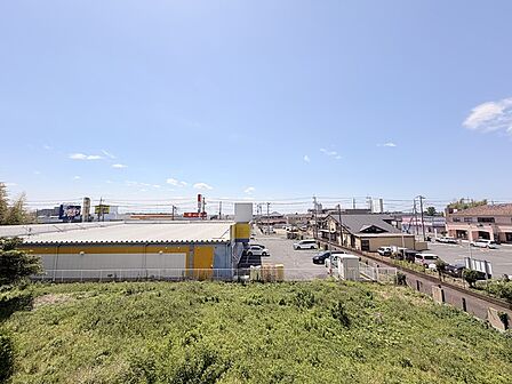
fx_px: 207
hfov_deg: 102.1
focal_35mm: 14
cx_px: 256
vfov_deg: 85.7
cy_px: 192
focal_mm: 2.22
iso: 20
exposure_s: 1/1312
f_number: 2.2
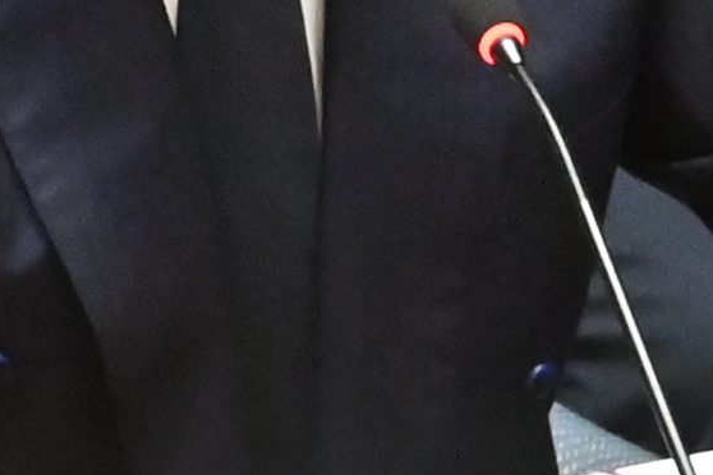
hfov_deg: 1.0
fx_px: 41905
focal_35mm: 2116
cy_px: -695
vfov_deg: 0.6
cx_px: -138
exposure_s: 1/125
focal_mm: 200
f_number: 5
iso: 6400
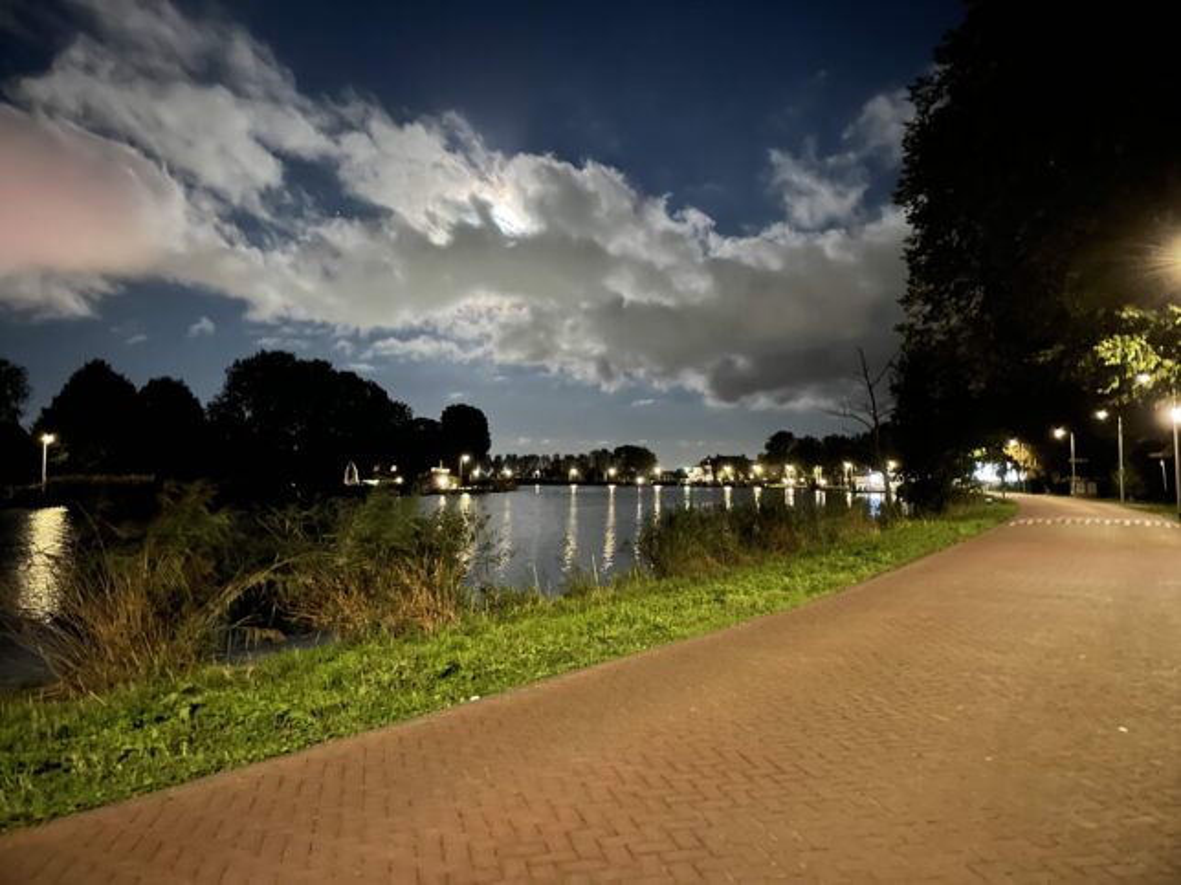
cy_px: 442
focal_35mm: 26
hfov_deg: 67.3
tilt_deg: +3.6
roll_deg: +0.1
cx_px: 590
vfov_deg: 53.1
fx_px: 887
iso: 640
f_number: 1.6
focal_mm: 4.2
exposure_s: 1/2
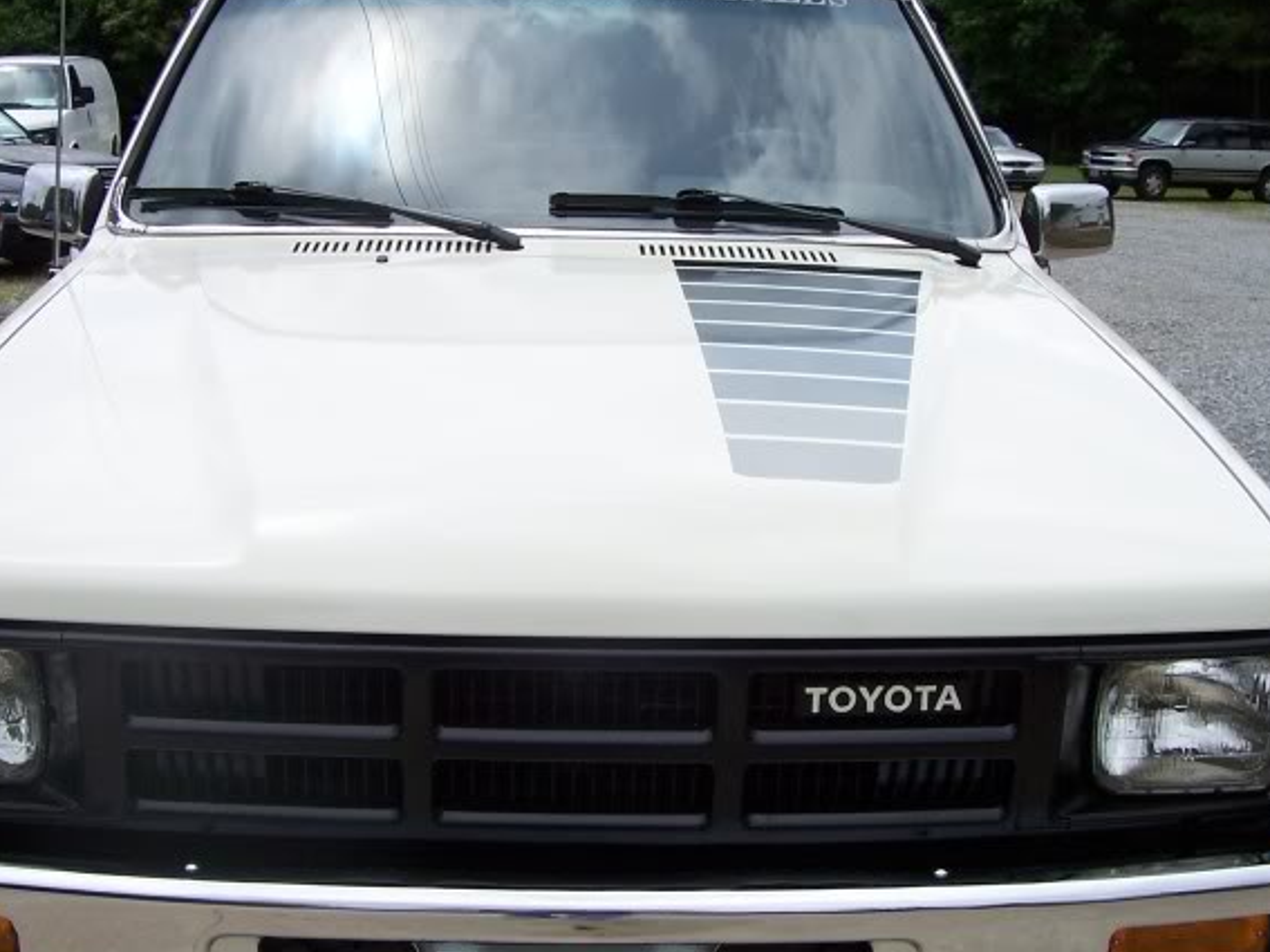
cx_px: 587
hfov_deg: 39.6
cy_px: 500
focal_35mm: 48
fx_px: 1761
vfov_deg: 30.3
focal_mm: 5.6
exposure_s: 1/750
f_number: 5.6
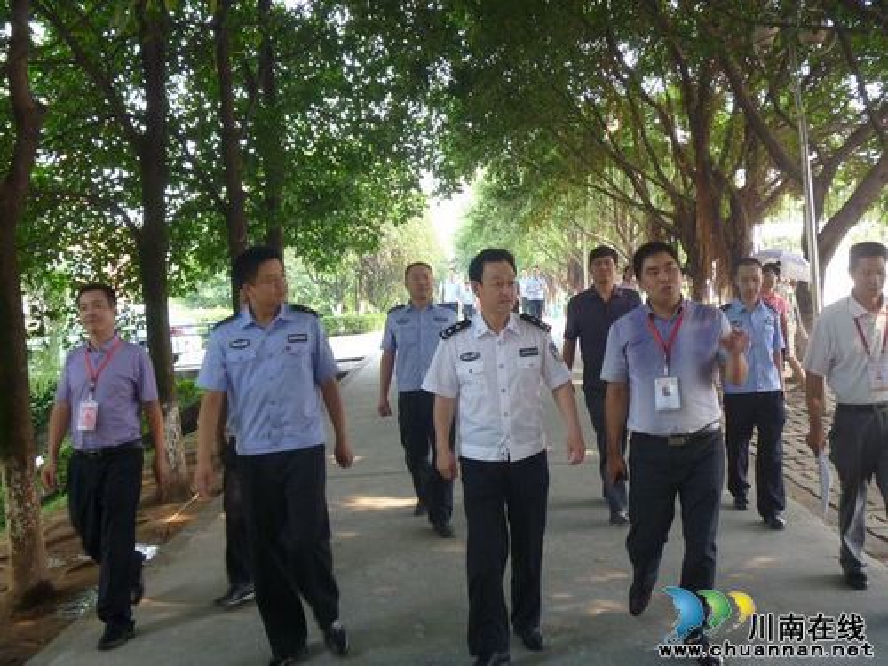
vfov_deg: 40.7
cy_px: 333
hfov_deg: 52.6
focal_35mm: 35
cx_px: 444
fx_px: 898
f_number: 3.5
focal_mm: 6.3
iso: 200
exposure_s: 1/60
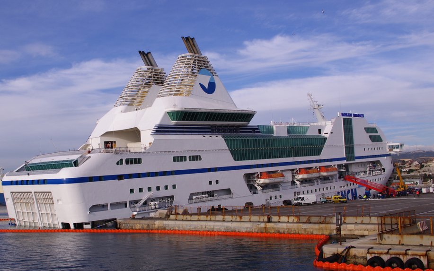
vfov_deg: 32.0
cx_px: 170
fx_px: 473
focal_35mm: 40
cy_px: 151
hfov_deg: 48.9
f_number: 10
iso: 100
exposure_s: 1/125
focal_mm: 20
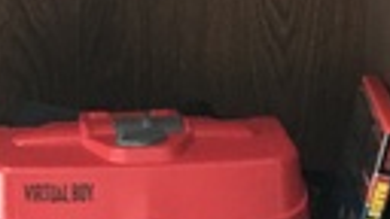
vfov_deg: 7.1
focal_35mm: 170
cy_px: 173
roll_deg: +1.5
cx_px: -76
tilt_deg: -19.5
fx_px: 1758
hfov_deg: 12.4
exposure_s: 1/4
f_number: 2.2
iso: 80
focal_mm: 4.15
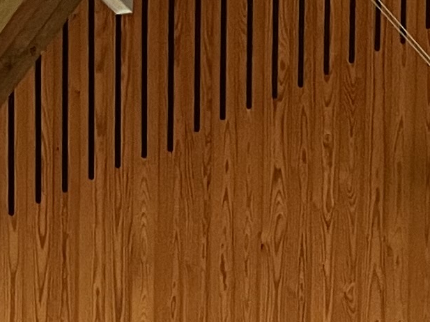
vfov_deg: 7.5
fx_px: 2111
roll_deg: -0.1
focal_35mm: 170
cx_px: 197
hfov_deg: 11.6
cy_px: 1020
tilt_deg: -7.4
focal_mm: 4.2
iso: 250
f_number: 1.6
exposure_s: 1/60
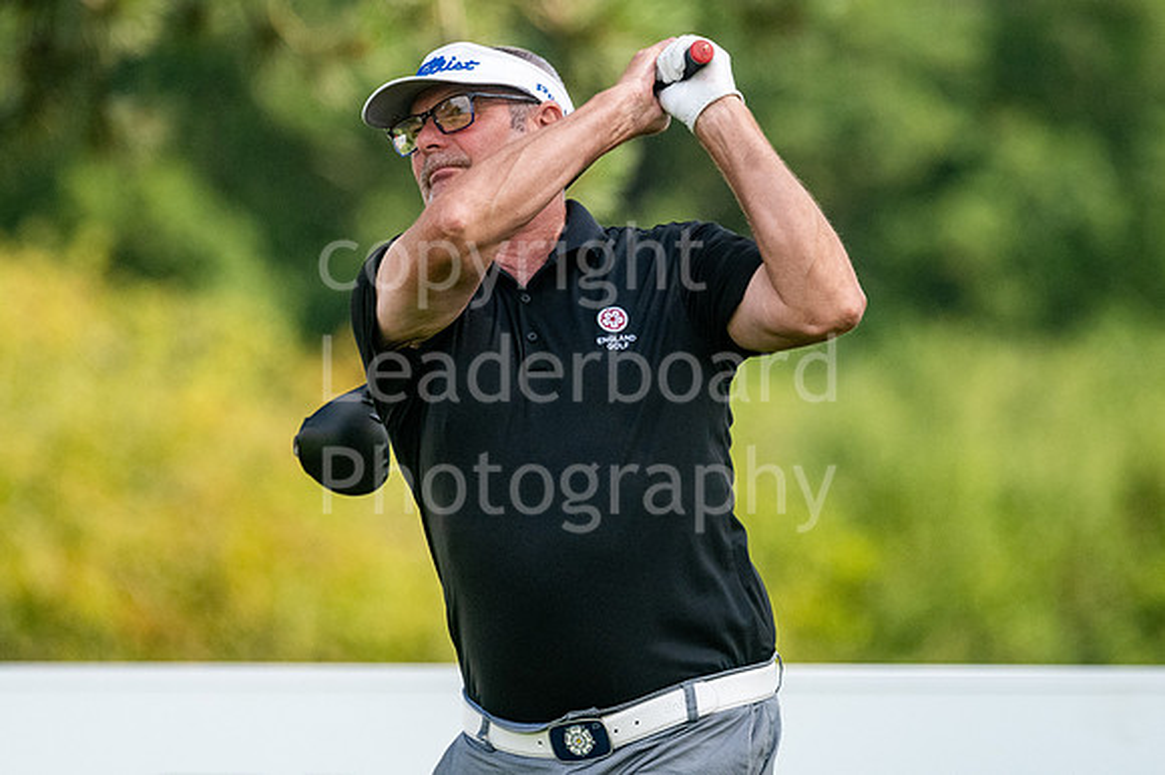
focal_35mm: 626
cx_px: 654
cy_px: 283
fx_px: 20245
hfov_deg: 3.3
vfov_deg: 2.2
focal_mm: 300
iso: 500
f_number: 4
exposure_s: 1/2500
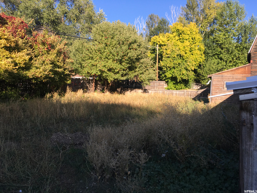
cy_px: 96
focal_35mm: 29
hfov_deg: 61.7
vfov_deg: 48.2
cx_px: 128
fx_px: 215
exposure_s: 1/605
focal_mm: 4.15
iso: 25
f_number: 2.2
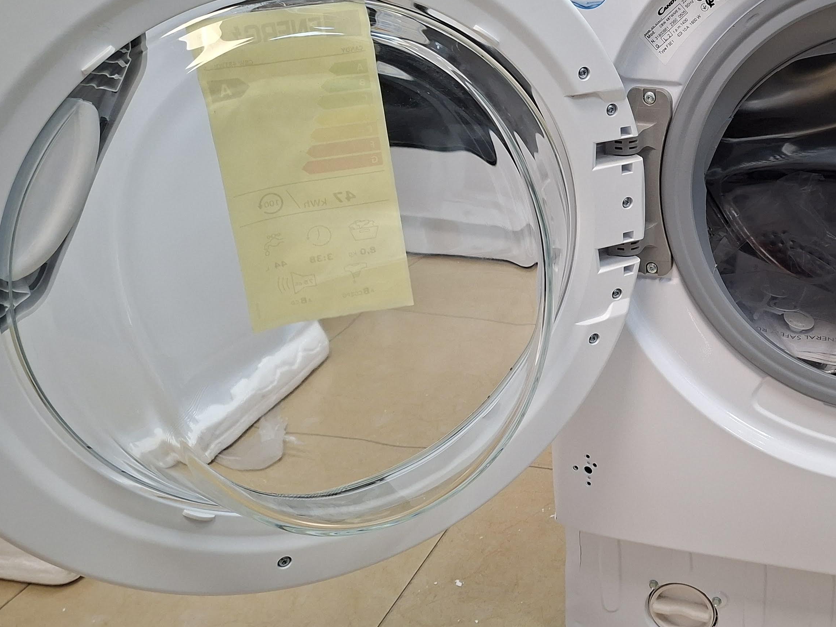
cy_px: 253
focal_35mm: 40
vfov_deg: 35.8
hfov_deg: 43.6
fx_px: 966
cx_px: 719
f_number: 1.8
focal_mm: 5.54
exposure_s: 1/100
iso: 320
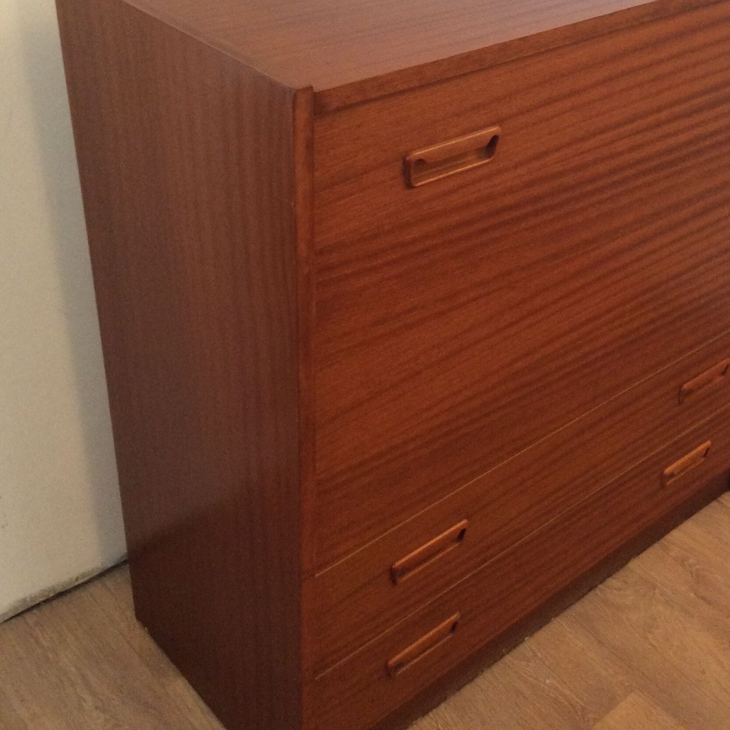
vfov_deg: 38.1
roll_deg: -2.1
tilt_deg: -30.5
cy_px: 276
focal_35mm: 44
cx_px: 424
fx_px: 1050
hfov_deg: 38.2
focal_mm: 3.3
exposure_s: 1/25
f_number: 2.4
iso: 160
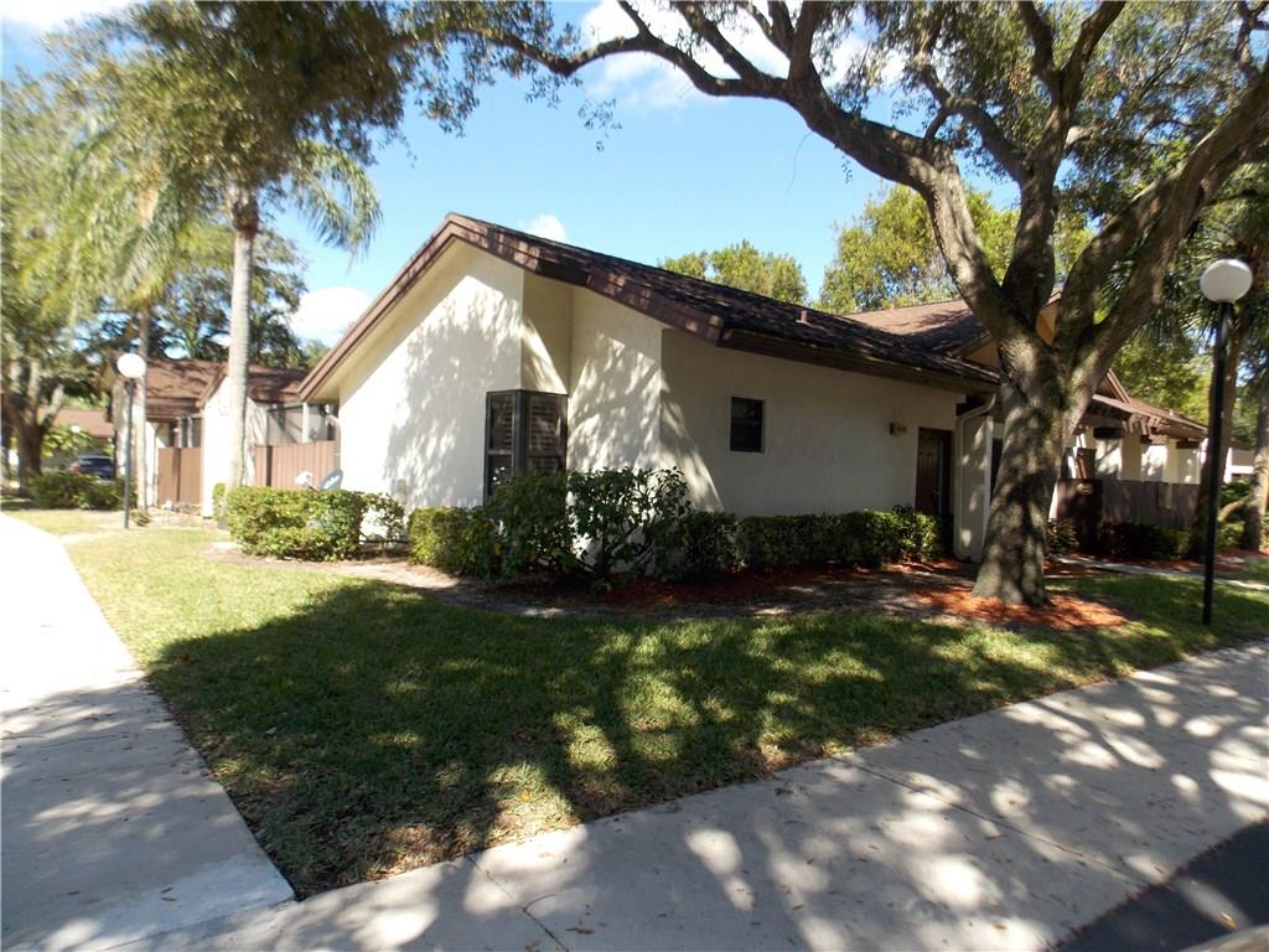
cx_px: 634
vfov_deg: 58.9
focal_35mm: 23
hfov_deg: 73.9
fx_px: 843
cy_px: 476
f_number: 3.1
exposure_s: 1/400
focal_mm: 4
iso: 80
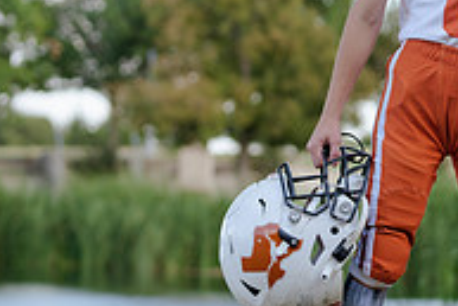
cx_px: 449
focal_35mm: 214
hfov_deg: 9.5
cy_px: 30
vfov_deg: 6.4
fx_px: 2725
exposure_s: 1/320
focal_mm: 70
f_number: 3.2
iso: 125
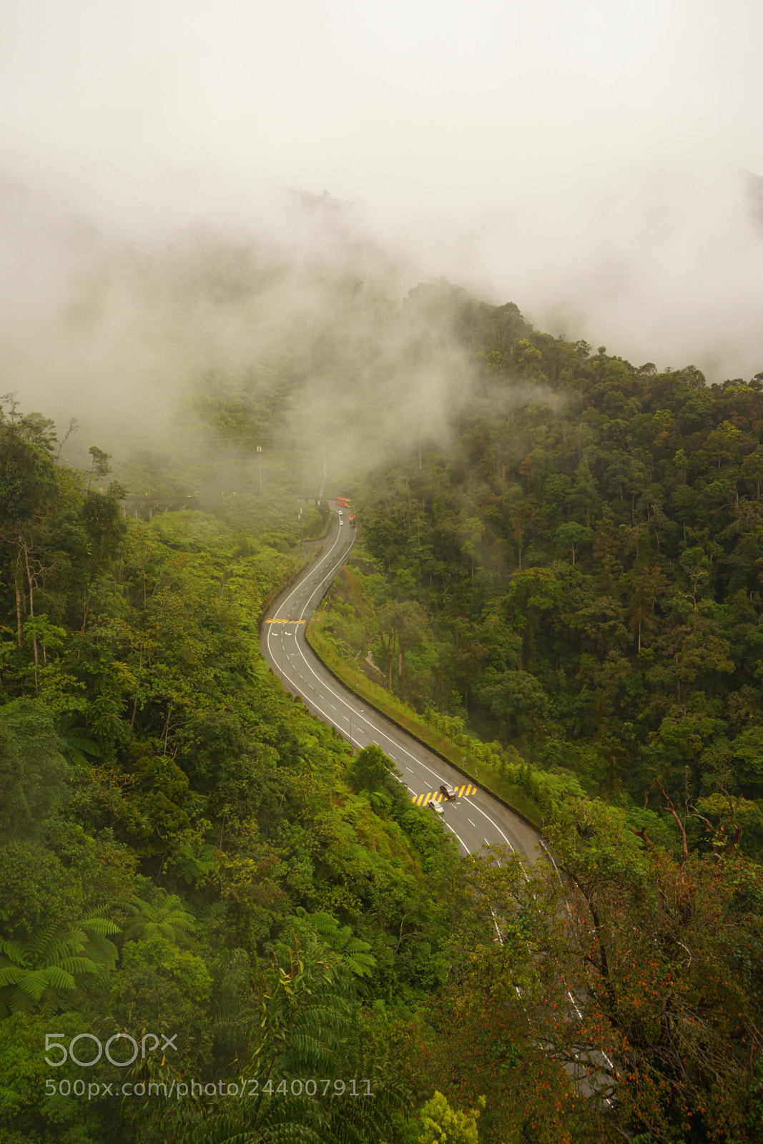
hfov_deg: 46.4
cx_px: 382
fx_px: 890
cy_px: 572
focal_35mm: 28
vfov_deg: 65.5
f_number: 4
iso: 400
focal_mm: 28
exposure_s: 1/1600
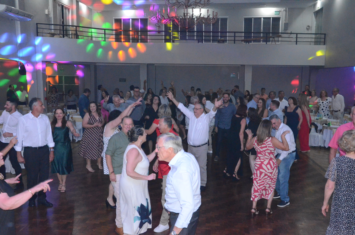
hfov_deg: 51.4
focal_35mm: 38
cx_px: 178
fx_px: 369
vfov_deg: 35.3
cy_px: 118
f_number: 8
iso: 6400
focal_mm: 25
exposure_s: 1/60
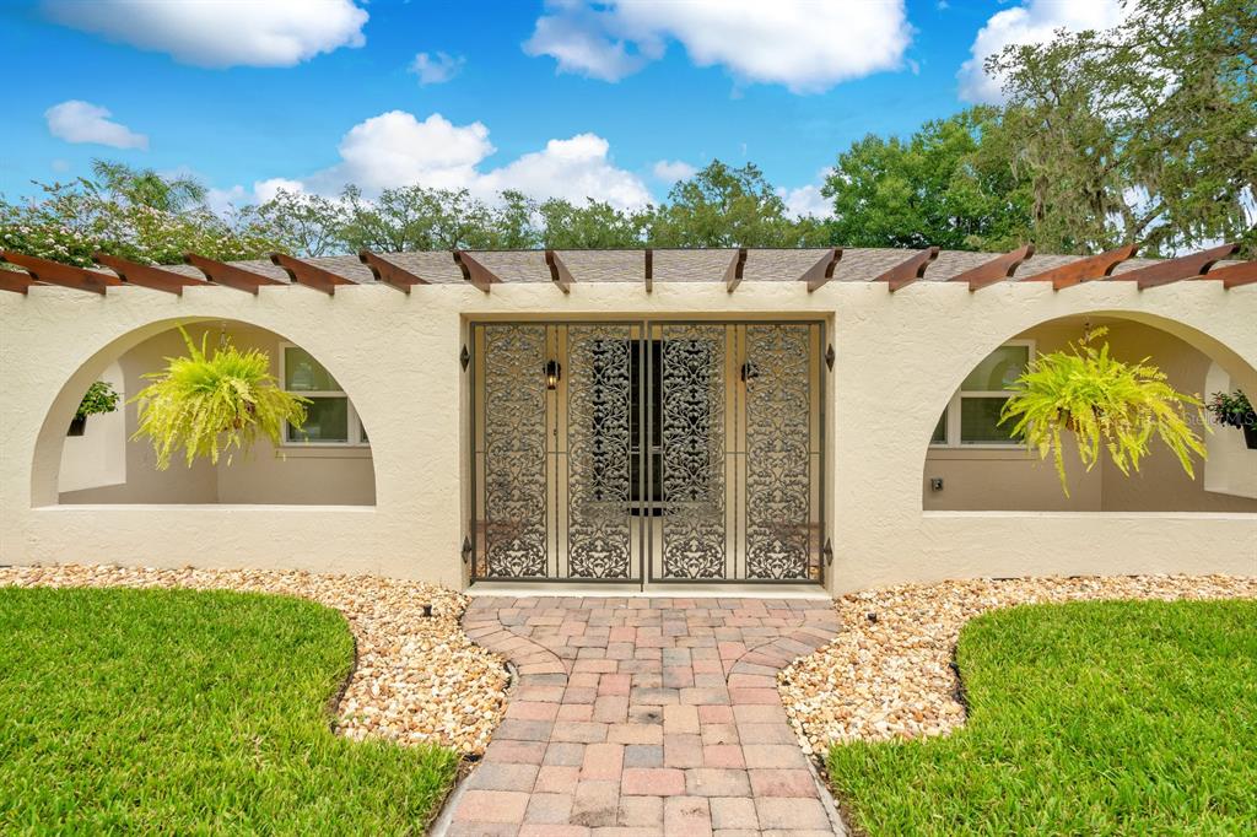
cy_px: 418
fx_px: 558
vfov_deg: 73.7
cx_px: 628
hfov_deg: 96.8
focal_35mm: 16
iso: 100
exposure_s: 1/125
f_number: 9
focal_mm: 16
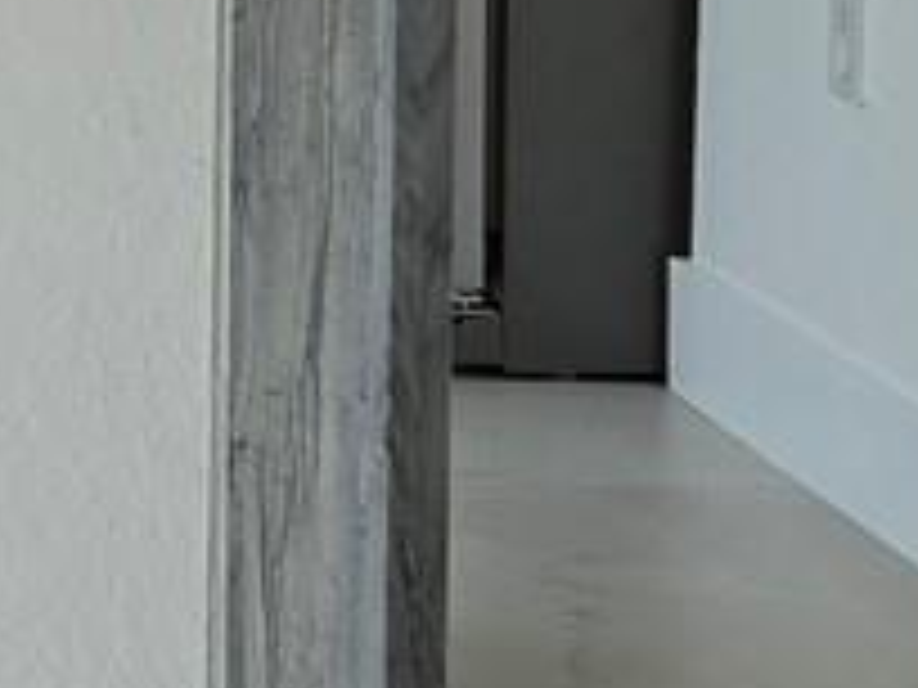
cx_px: -1332
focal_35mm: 180
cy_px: -612
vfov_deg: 7.9
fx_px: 4774
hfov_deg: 9.6
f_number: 1.8
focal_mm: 5.4
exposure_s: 1/614
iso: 80
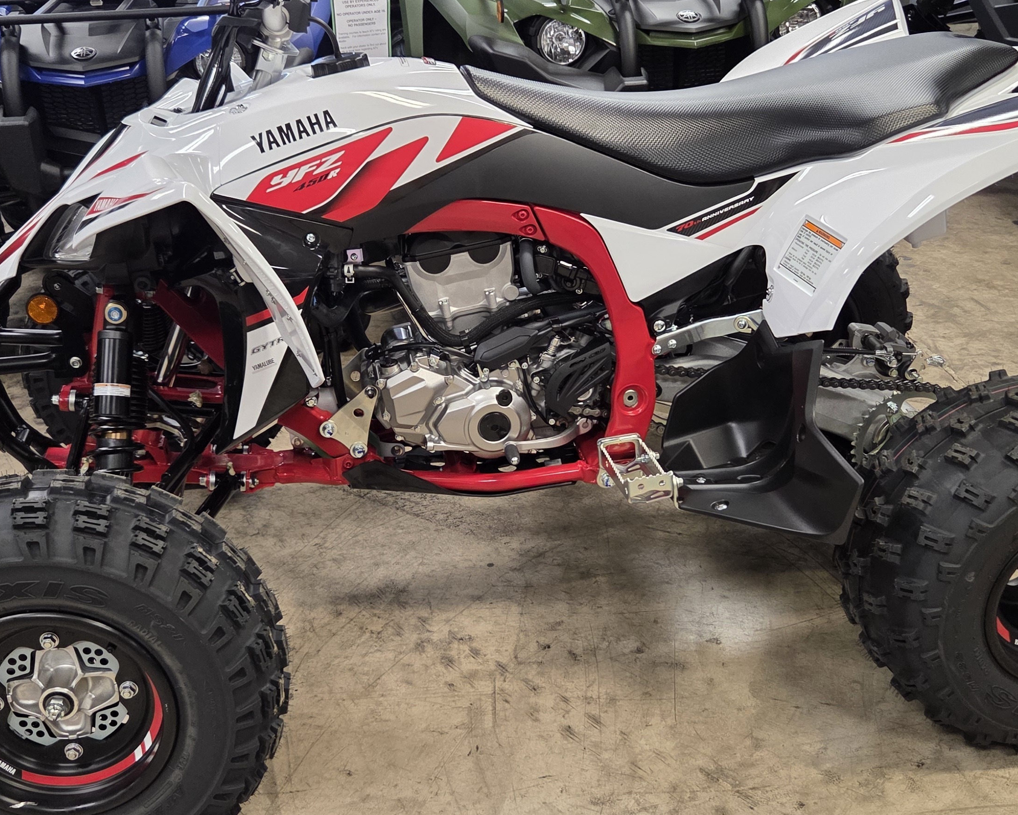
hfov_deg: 44.8
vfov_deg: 36.5
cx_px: 492
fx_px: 1235
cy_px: 403
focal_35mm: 41
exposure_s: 1/120
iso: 250
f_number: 1.8
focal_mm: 5.4
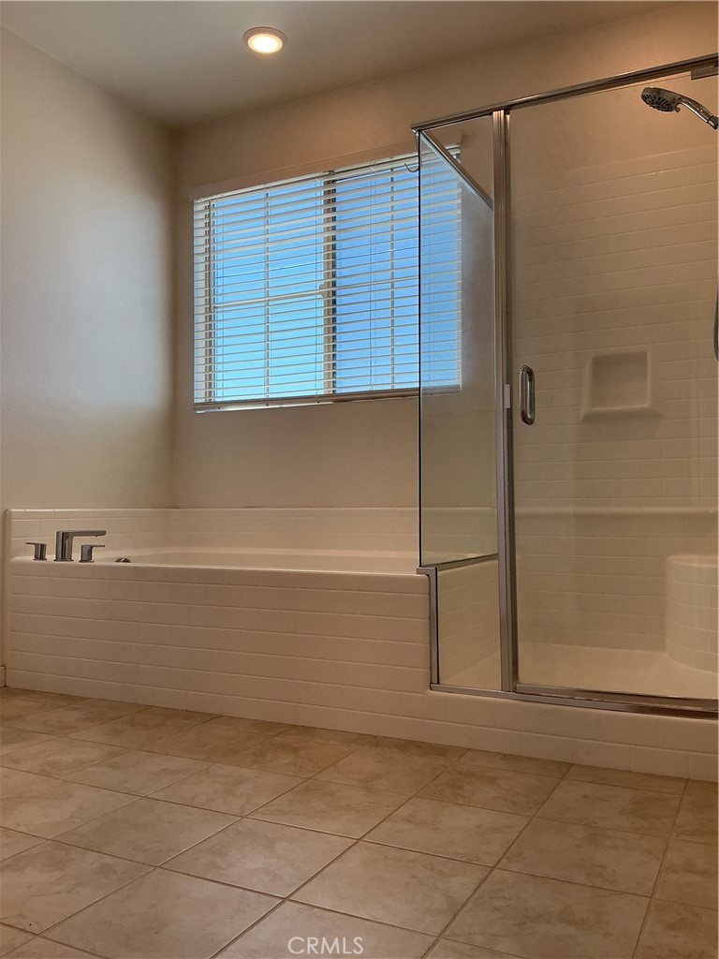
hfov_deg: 48.2
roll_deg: -0.1
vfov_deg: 61.7
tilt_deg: +2.0
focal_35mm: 29
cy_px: 480
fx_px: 803
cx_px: 360
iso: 25
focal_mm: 3
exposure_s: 1/209
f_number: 1.8
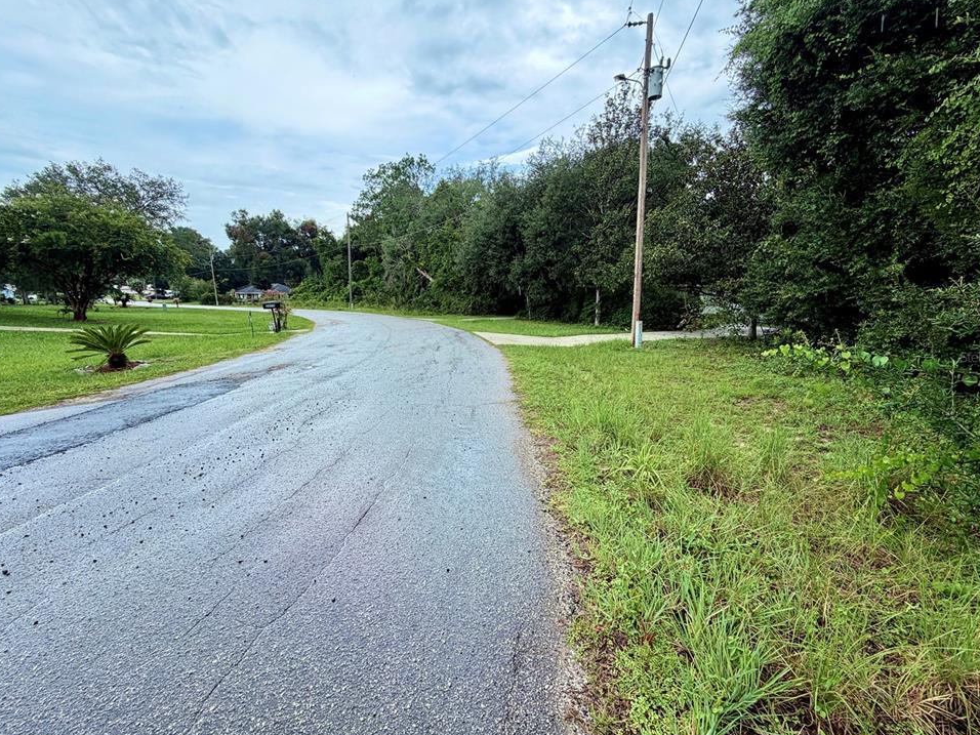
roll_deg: -0.5
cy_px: 357
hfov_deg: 98.2
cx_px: 497
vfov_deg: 81.7
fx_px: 425
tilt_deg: -8.0
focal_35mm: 15
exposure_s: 1/531
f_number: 2.2
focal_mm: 2.22
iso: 40
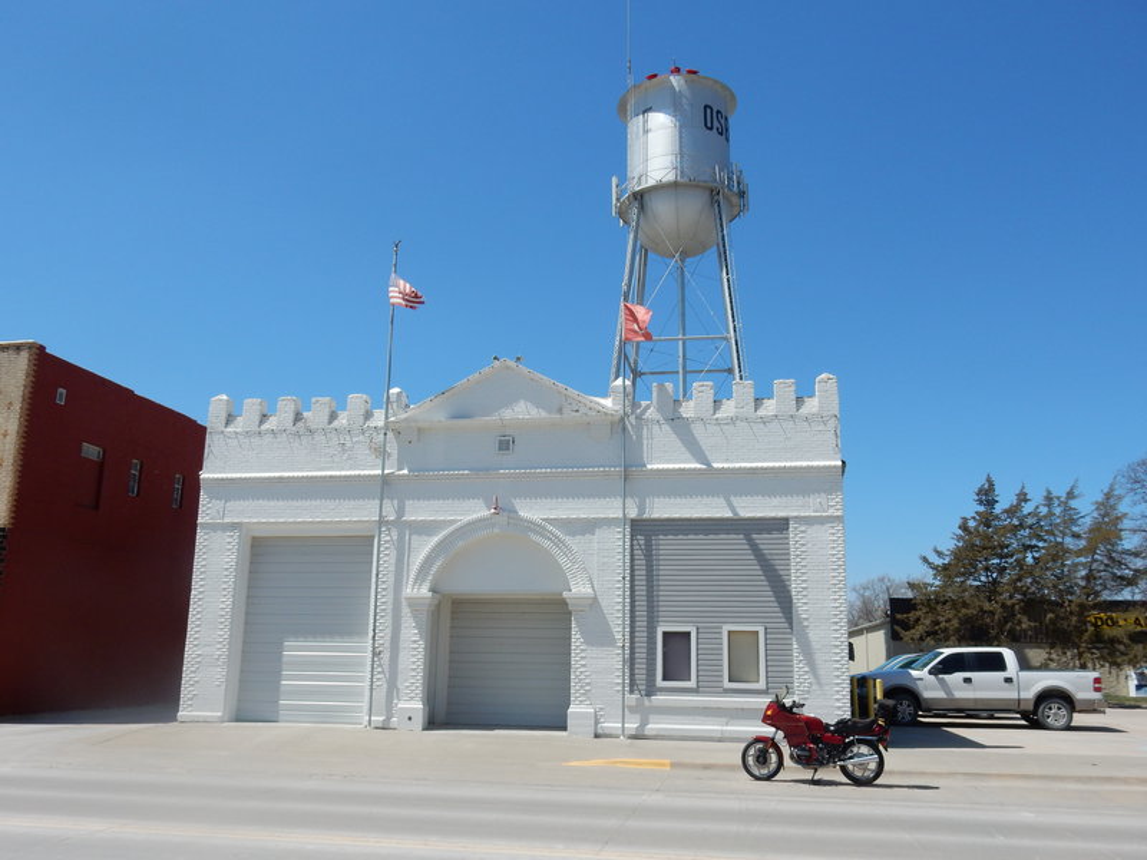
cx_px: 574
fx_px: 994
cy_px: 430
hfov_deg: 60.0
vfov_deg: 46.8
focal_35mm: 30
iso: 125
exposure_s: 1/1600
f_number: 4
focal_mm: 5.4
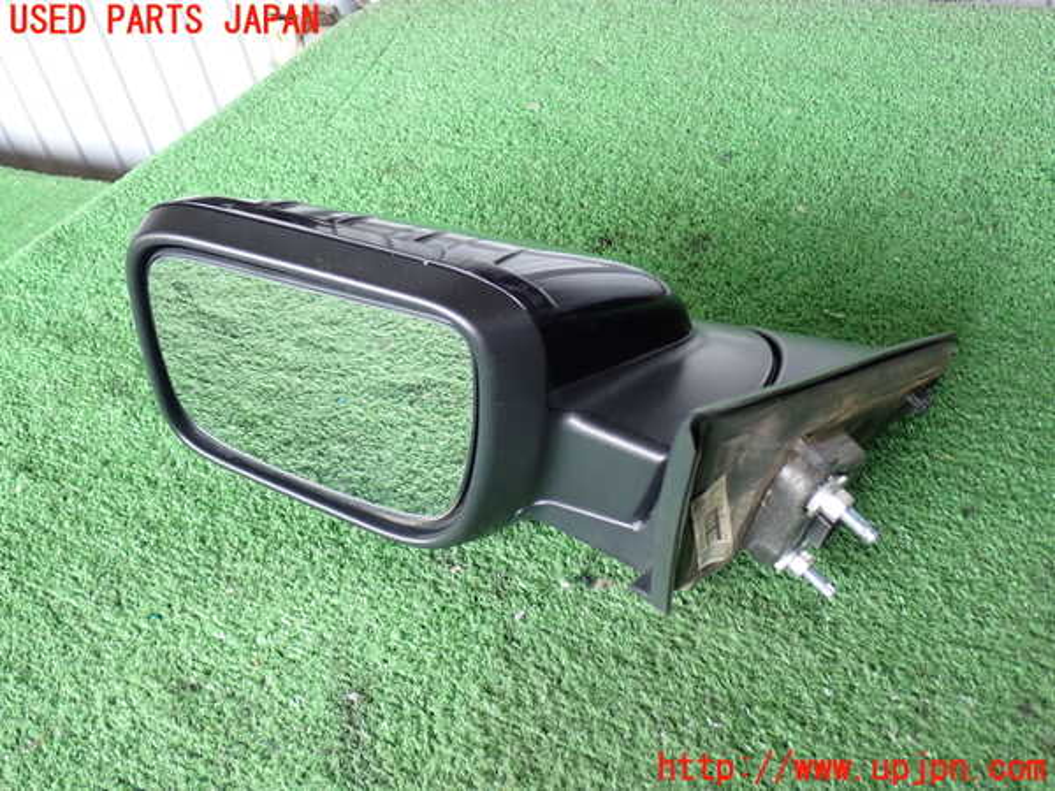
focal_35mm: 36
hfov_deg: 51.4
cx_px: 528
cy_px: 396
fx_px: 1097
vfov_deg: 39.7
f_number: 2.5
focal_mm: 6.37
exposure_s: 1/40
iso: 200
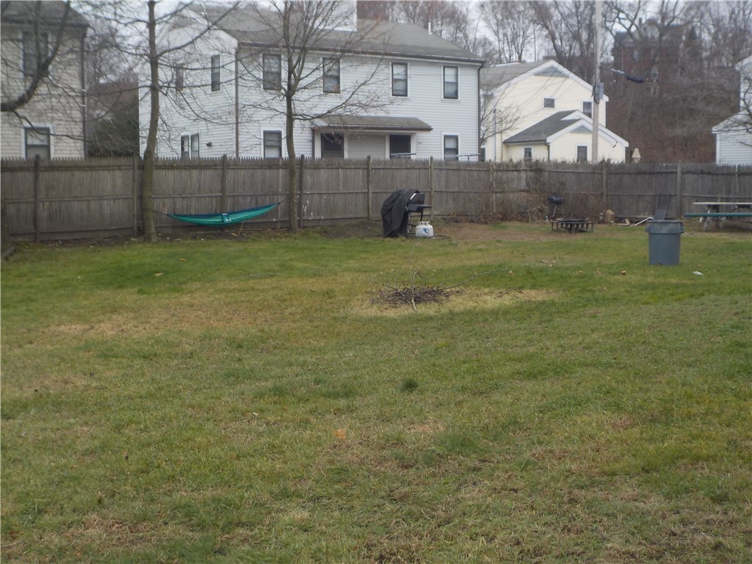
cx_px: 376
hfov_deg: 40.4
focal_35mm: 47
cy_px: 282
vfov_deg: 30.9
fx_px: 1021
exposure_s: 1/100
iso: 125
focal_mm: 6.4
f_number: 4.2
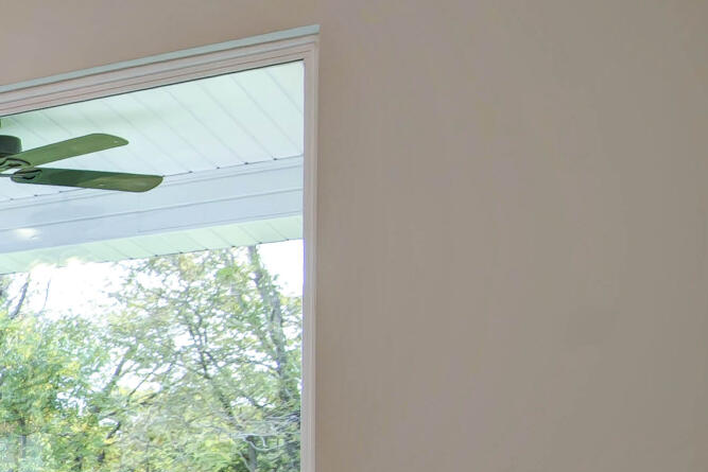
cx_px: -802
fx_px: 1416
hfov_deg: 17.3
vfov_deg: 18.0
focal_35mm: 72
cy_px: 561
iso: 125
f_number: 6.3
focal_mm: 16
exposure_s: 1/10
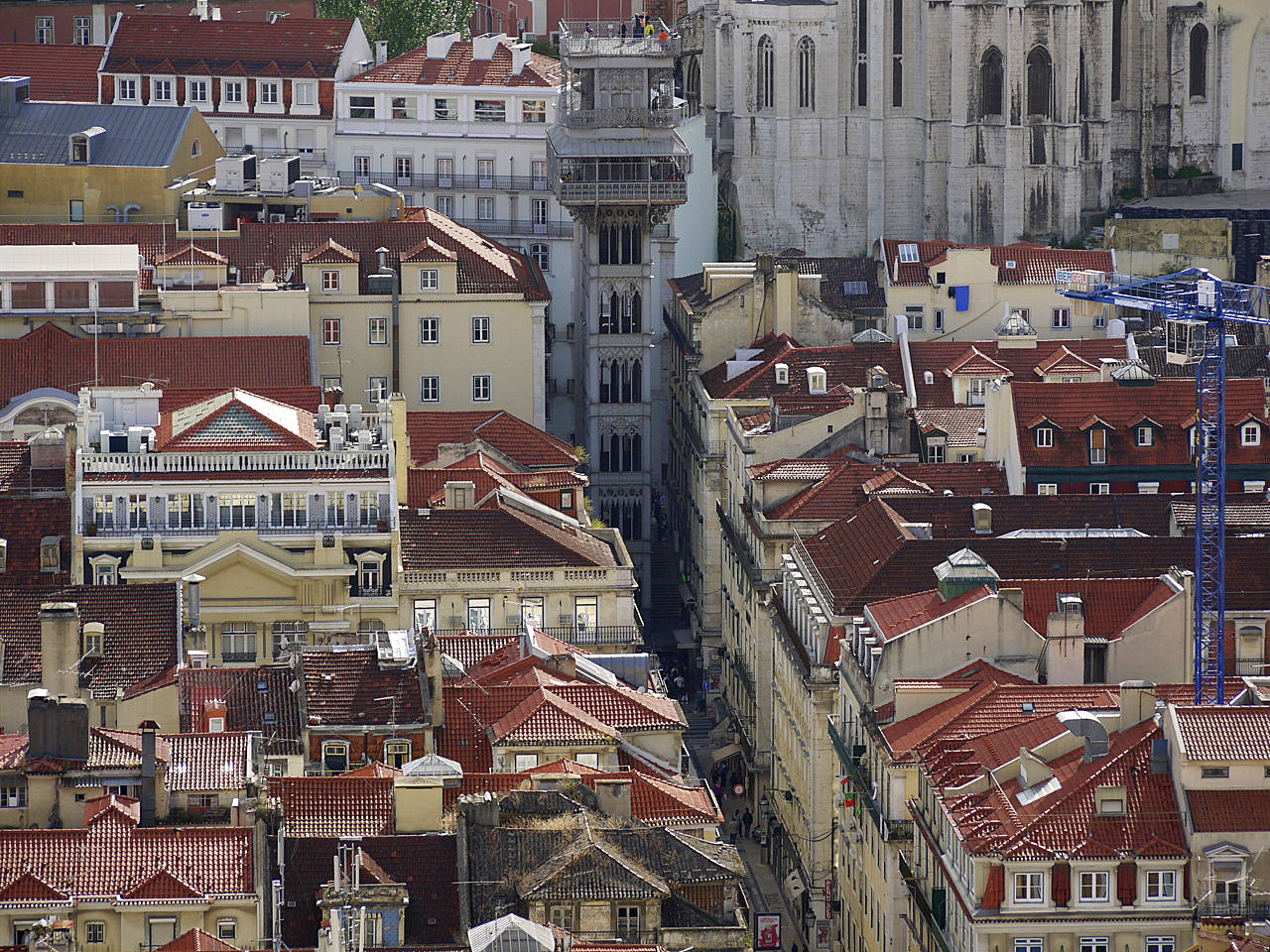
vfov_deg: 8.2
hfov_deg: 10.9
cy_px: 476
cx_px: 635
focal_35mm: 182
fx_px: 6677
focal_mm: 91
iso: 100
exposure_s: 1/500
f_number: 6.3
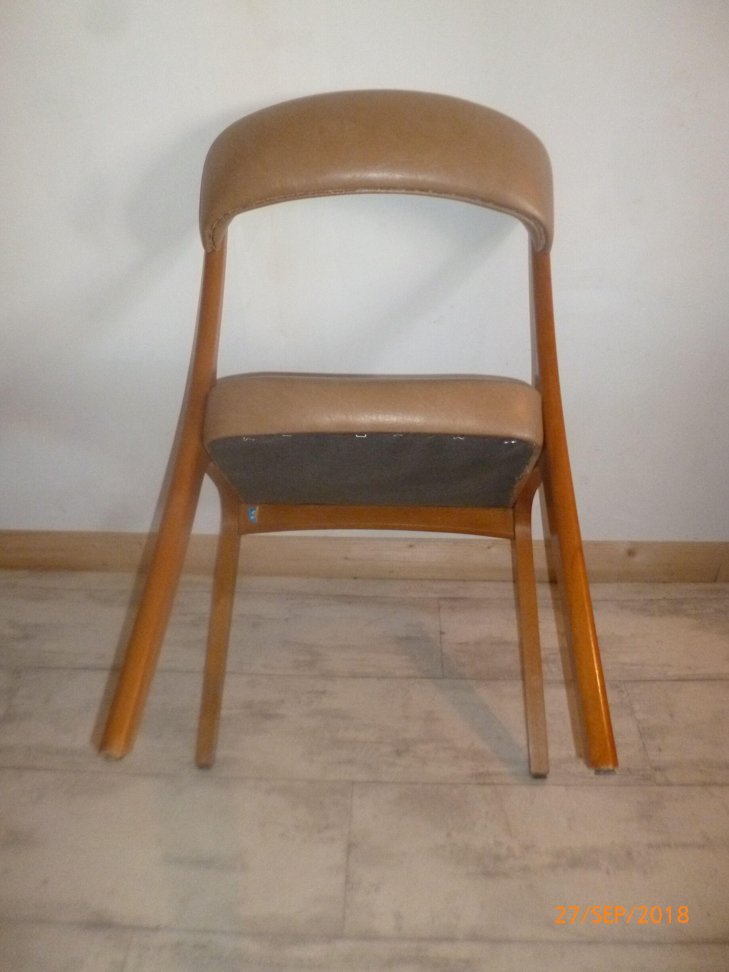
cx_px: 374
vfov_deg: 69.4
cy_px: 469
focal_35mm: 25
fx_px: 702
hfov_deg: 54.9
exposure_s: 1/60
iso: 400
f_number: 2.5
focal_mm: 4.3
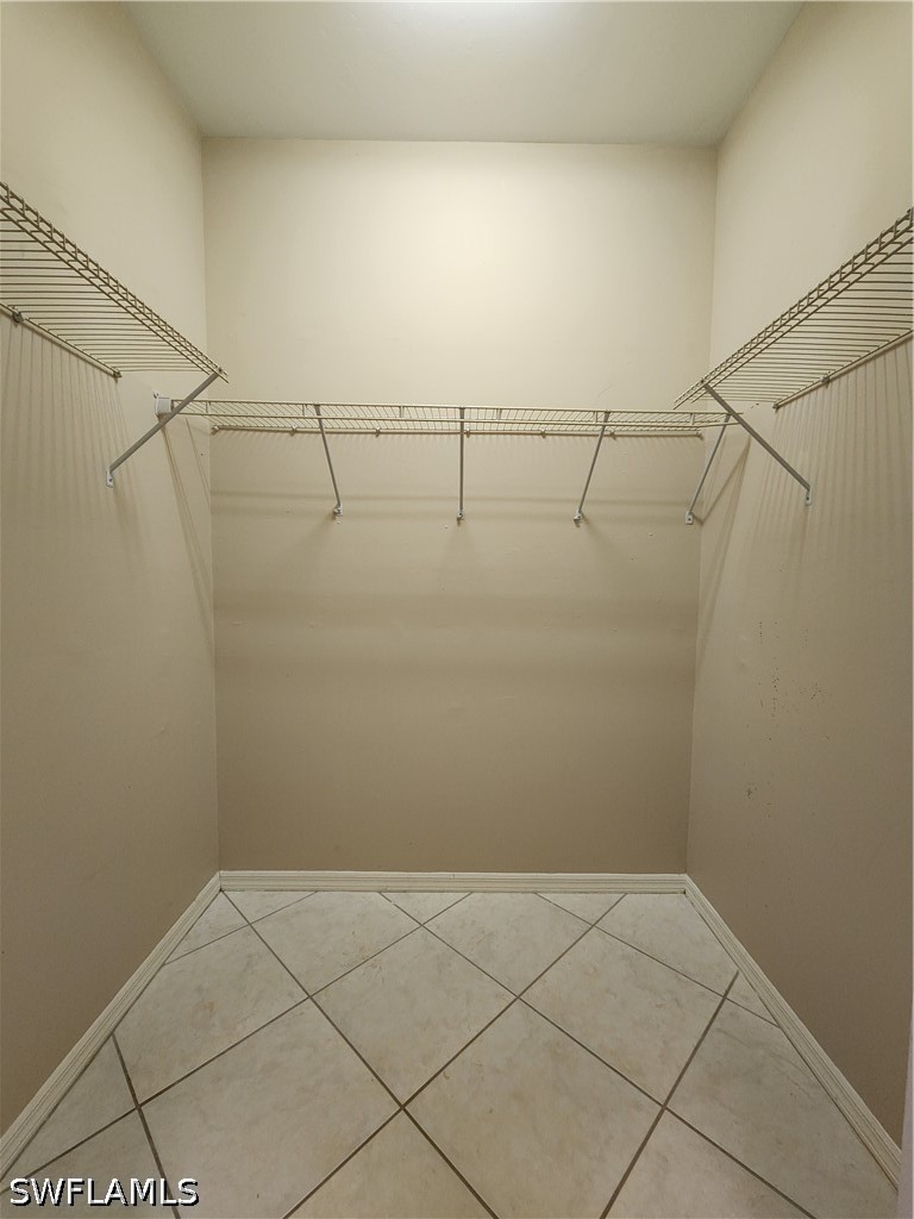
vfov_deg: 106.2
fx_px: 458
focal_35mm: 13
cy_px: 610
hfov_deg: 89.9
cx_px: 457
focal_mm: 2.2
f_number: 2.2
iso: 400
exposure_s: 1/60
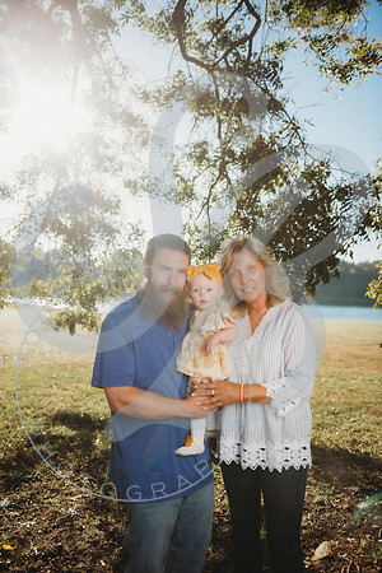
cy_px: 286
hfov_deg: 45.0
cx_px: 191
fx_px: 462
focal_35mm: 29
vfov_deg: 63.7
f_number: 2.8
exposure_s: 1/1000
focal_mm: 29
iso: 100
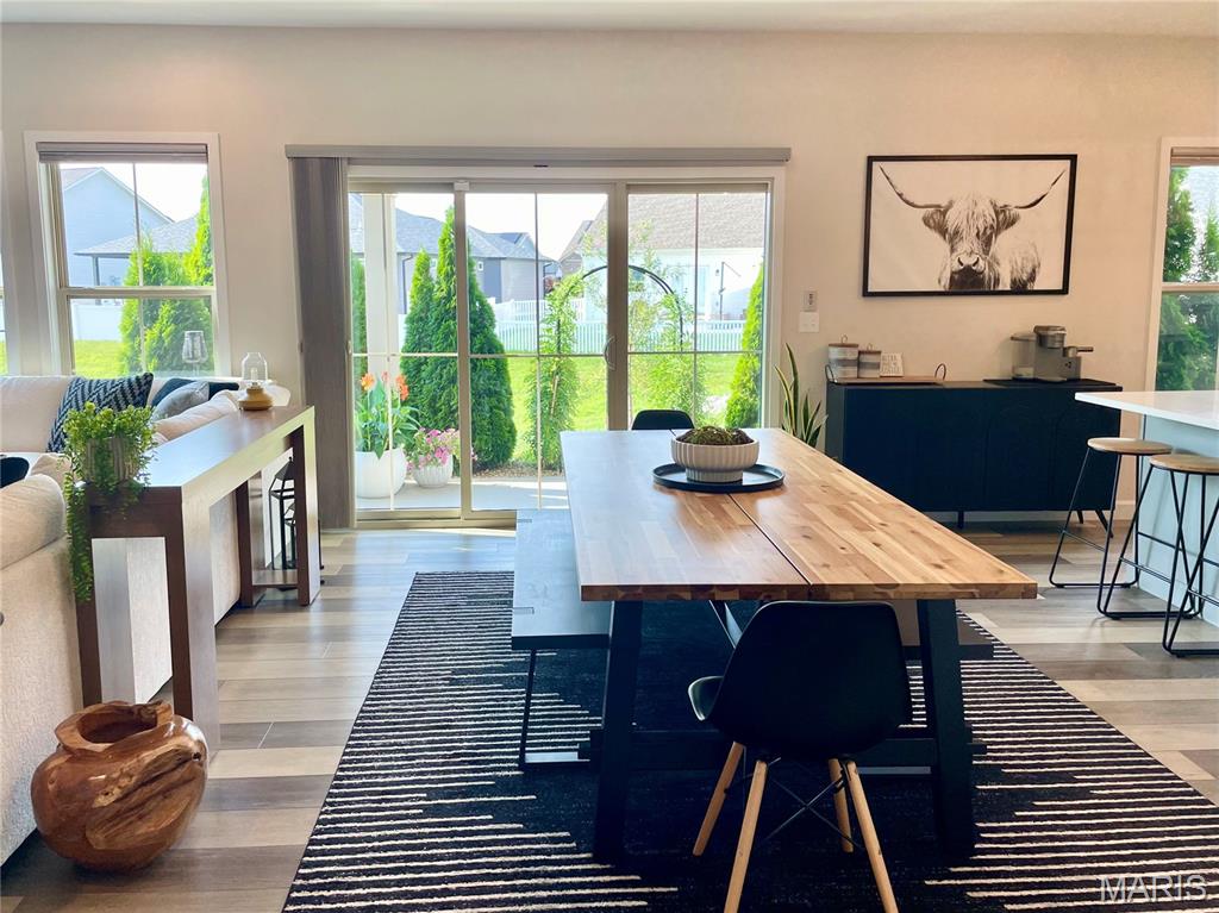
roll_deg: +1.2
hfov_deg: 67.3
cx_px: 610
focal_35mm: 26
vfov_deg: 53.0
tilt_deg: -6.4
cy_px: 456
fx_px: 915
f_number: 1.6
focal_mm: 4.2
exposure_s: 1/179
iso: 32
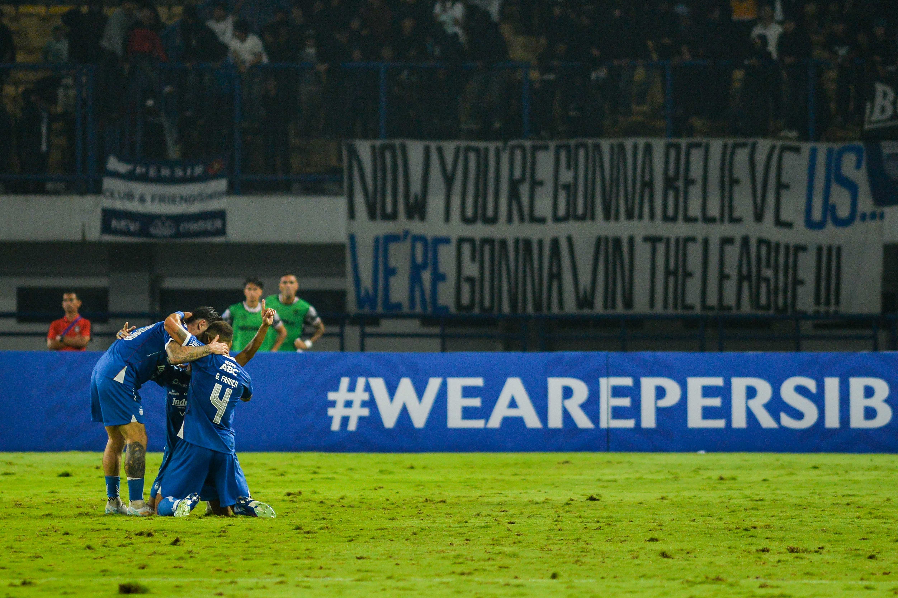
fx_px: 7479
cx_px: 449
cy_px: 299
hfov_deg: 6.9
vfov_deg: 4.6
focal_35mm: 300
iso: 2000
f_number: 4
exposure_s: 1/1250
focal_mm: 300
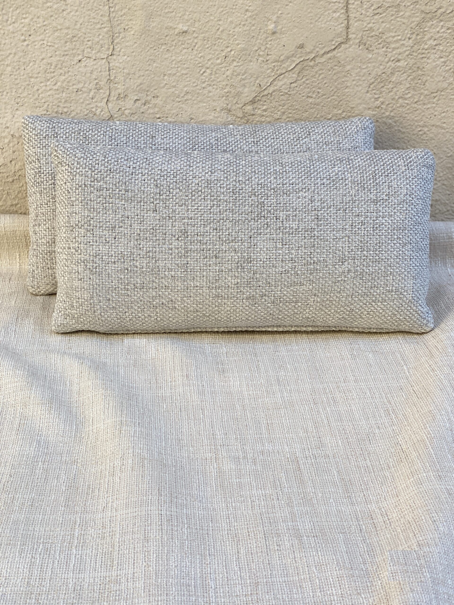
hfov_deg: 28.0
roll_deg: -0.8
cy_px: 302
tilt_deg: -25.6
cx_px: 227
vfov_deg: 36.8
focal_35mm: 52
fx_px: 909
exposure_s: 1/129
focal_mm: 6
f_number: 2
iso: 20
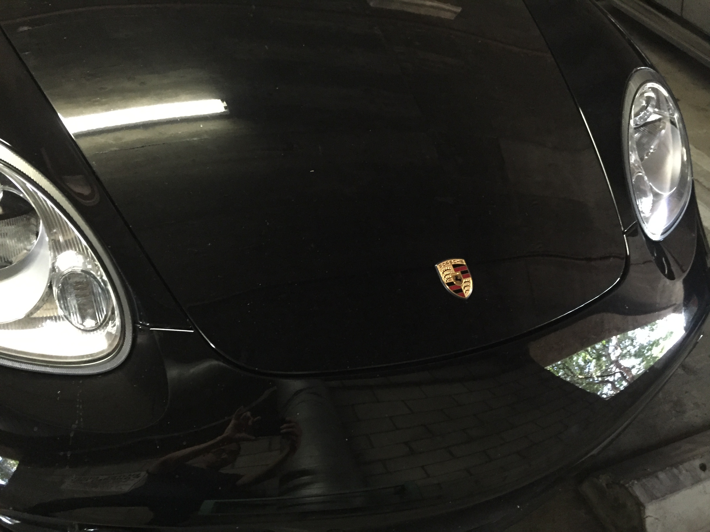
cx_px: 355
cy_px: 266
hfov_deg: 61.7
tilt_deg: -40.6
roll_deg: -13.2
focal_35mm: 29
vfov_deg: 48.2
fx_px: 595
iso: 320
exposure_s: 1/15
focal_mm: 4.15
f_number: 2.2
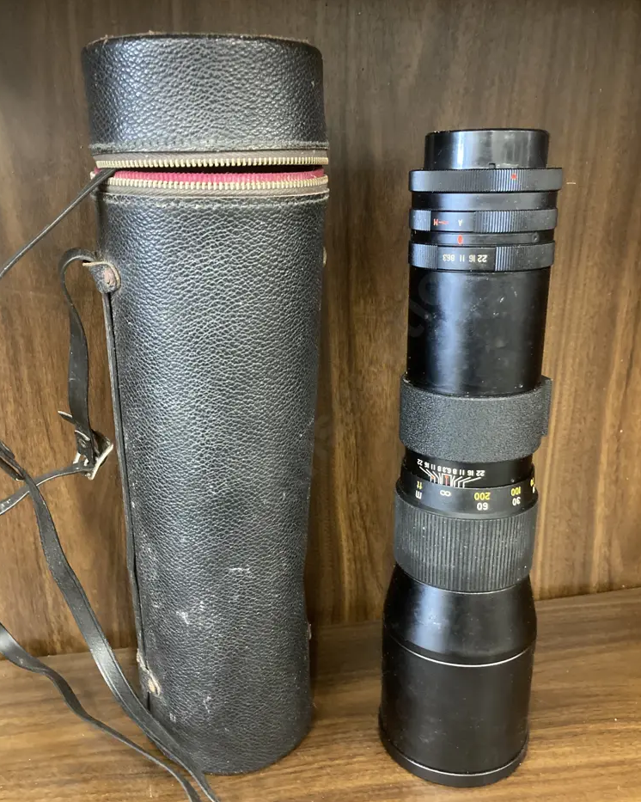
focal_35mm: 30
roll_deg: -0.1
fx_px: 712
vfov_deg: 58.7
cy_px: 439
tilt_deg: -20.1
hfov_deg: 48.5
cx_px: 321
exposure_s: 1/25
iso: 640
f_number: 1.8
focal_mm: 3.99
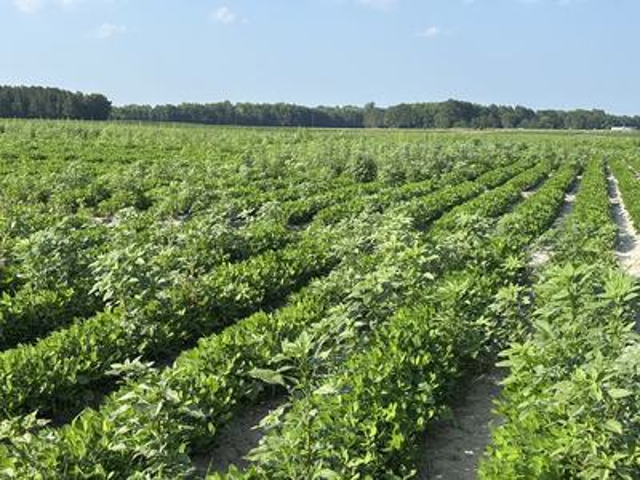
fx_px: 961
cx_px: 320
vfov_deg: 28.0
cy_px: 240
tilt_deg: -6.4
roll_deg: -1.2
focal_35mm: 52
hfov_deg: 36.8
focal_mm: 5.96
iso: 32
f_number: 1.6
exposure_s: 1/1437
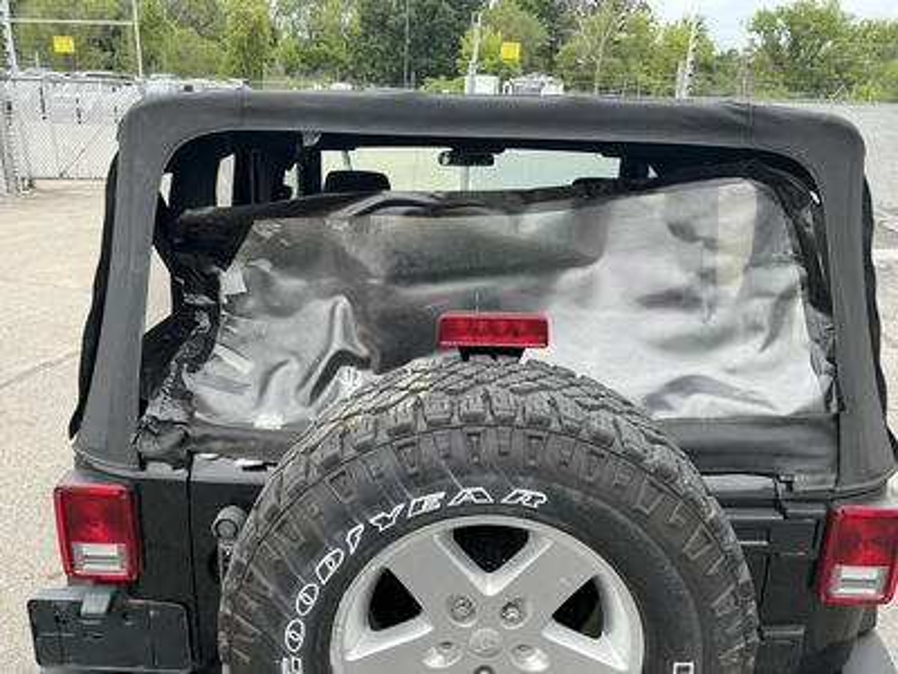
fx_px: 726
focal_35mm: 28
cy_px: 337
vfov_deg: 49.7
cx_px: 449
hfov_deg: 63.4
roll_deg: -2.3
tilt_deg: -17.9
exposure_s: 1/320
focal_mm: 3
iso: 25
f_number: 1.8
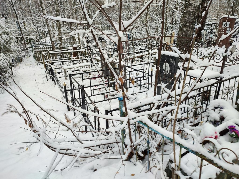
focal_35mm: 25
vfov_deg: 54.9
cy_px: 90
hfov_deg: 69.4
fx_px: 173
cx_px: 120
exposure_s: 1/50
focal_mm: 6.04
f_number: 1.9
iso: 52
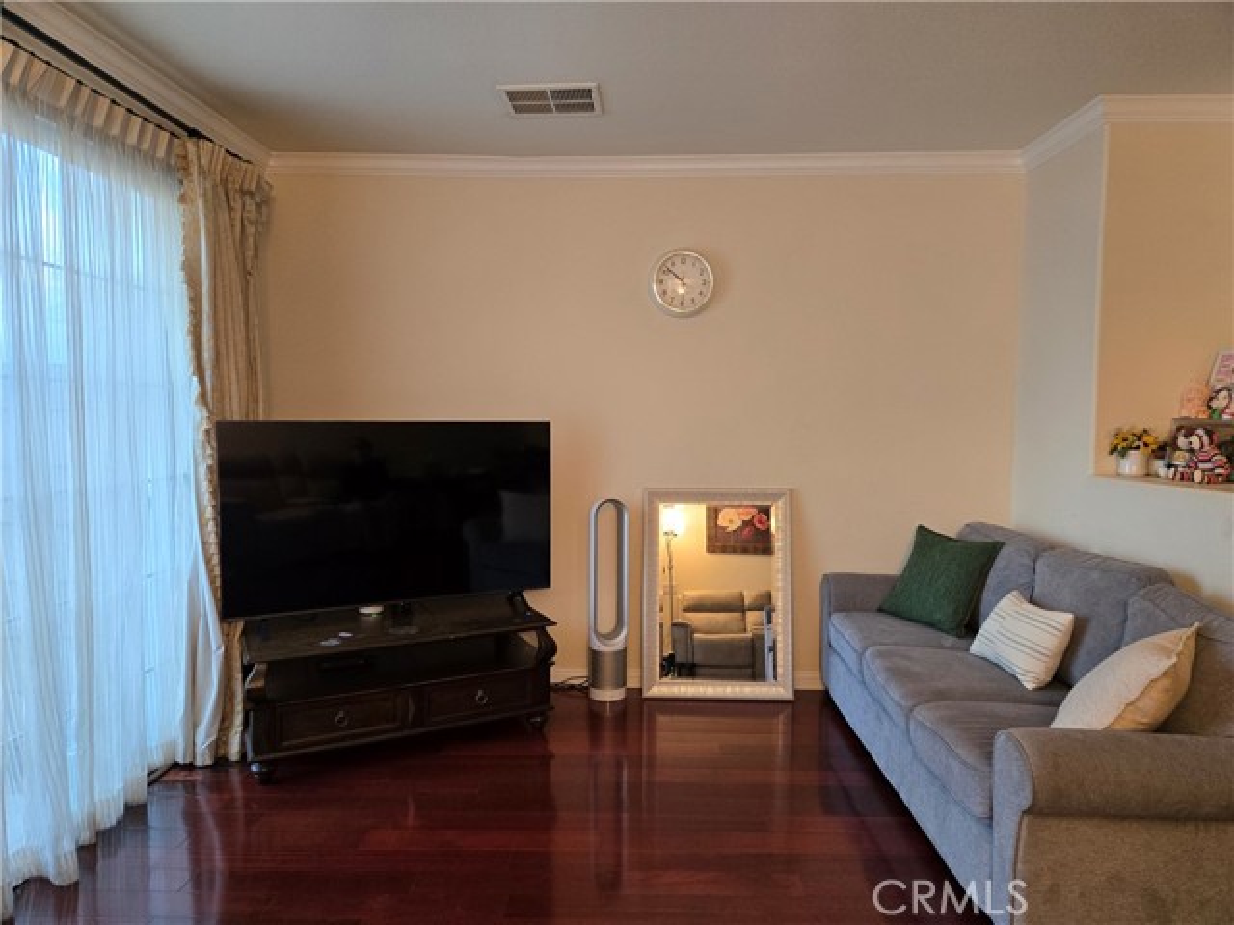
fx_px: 820
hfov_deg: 73.9
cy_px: 462
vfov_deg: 58.9
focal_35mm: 23
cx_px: 617
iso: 200
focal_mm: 5.4
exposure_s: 1/120
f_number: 1.8
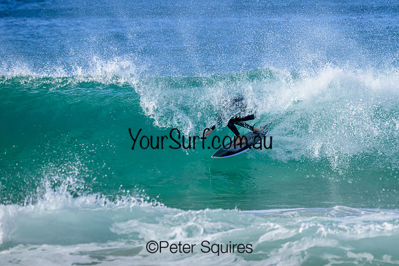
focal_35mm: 763
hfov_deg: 2.7
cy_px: 94
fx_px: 8459
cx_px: 269
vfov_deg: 1.8
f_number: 11
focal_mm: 560
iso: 450
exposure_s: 1/800
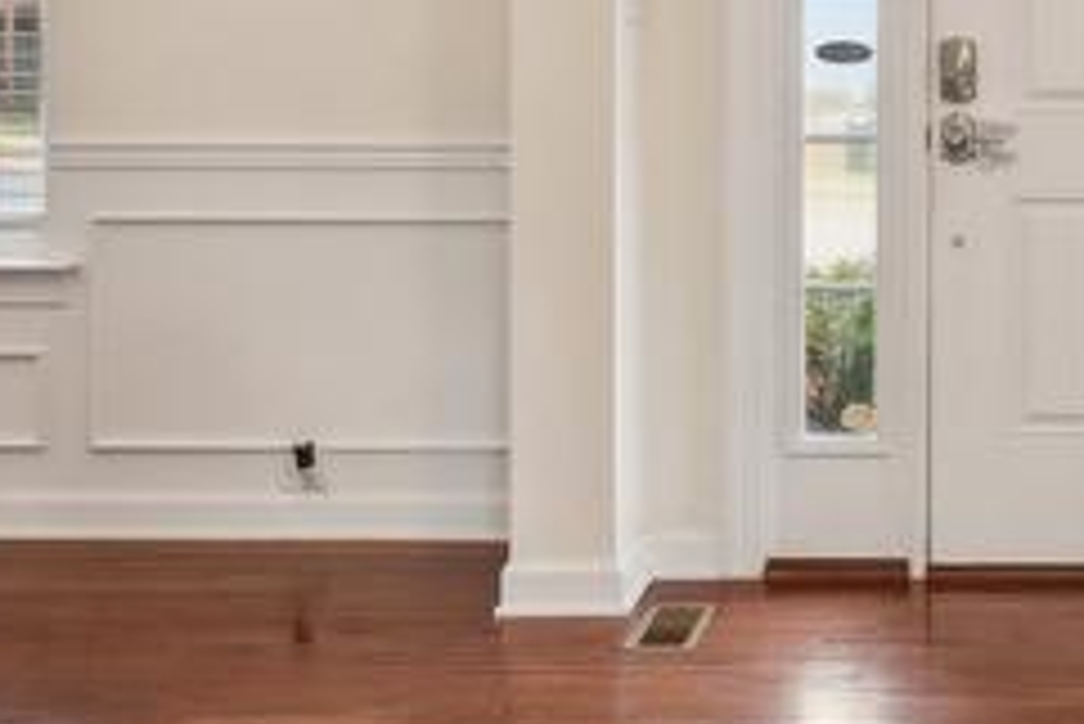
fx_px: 2113
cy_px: -52
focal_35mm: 70
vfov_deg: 18.8
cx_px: 1093
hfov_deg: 27.1
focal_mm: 16.5
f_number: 6.3
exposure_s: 1/5
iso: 125
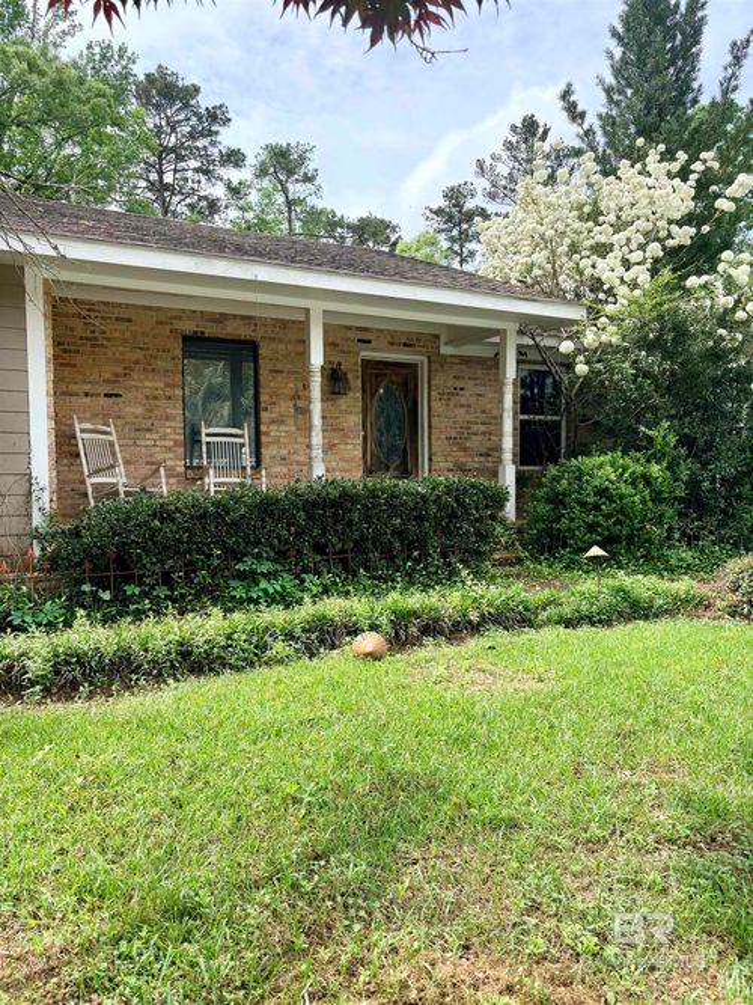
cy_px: 502
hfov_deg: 53.0
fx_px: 754
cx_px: 376
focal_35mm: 26
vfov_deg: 67.3
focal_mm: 5.96
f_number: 1.6
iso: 64
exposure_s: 1/2141
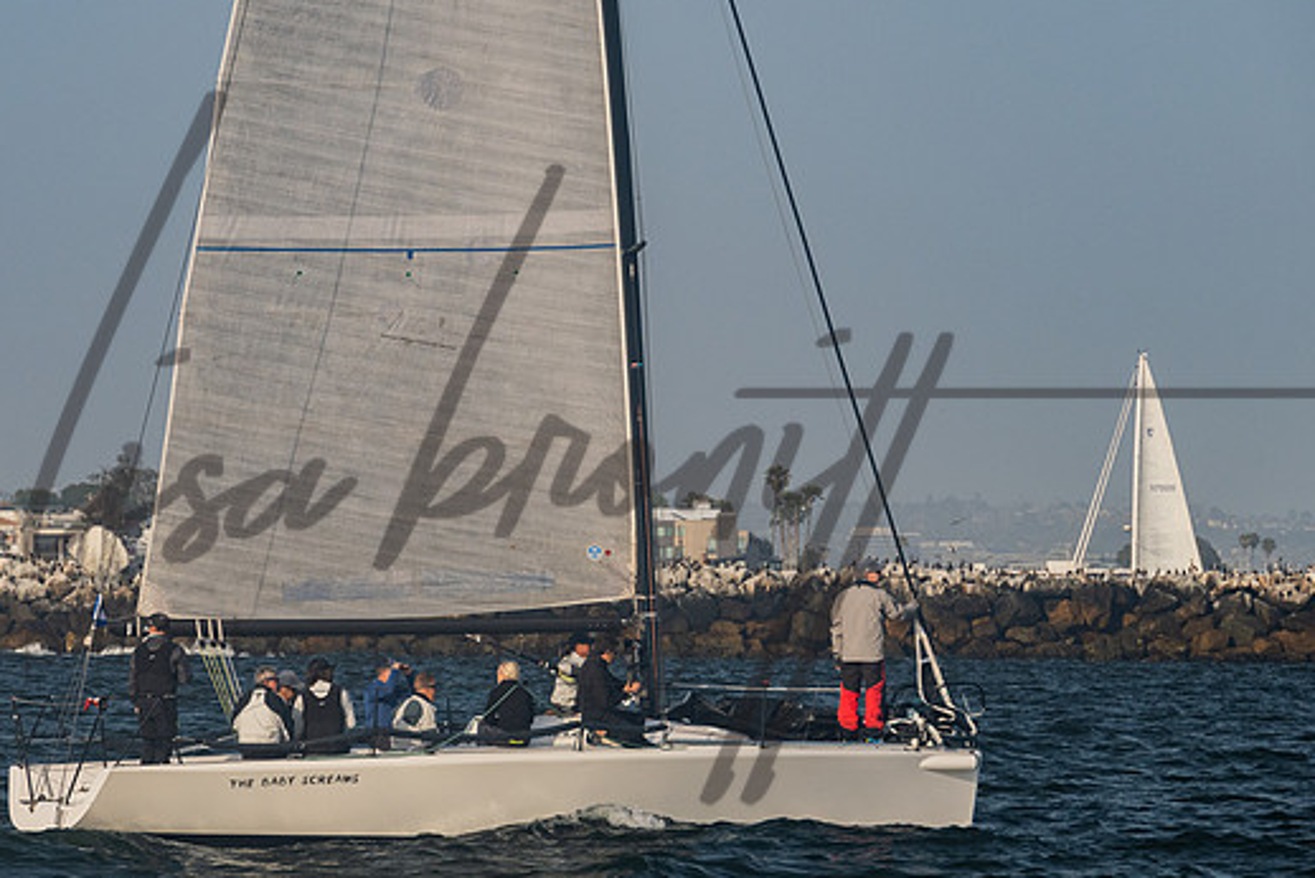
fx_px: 9210
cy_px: 406
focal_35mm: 252
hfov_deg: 8.2
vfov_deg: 5.5
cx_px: 517
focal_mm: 170
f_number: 8
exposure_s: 1/1000
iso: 400
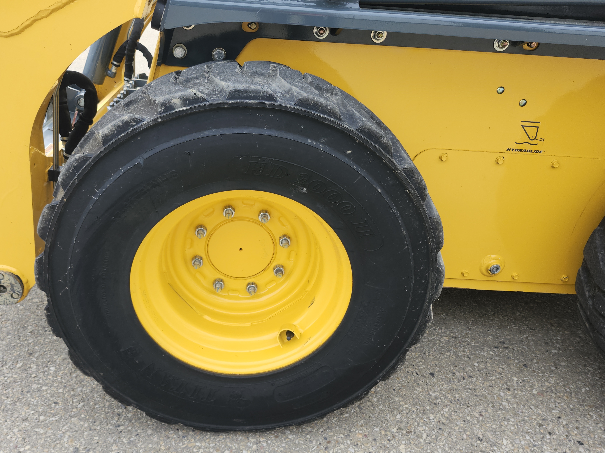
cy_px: 224
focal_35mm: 28
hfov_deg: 62.9
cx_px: 241
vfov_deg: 49.7
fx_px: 489
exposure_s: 1/421
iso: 25
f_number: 1.8
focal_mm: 5.54
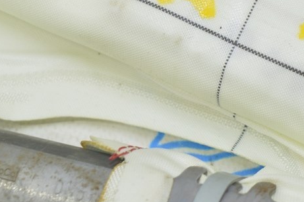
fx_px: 1546
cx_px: 194
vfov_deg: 7.5
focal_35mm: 183
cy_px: 2
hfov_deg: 11.2
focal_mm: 55
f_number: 5.6
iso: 400
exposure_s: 1/20
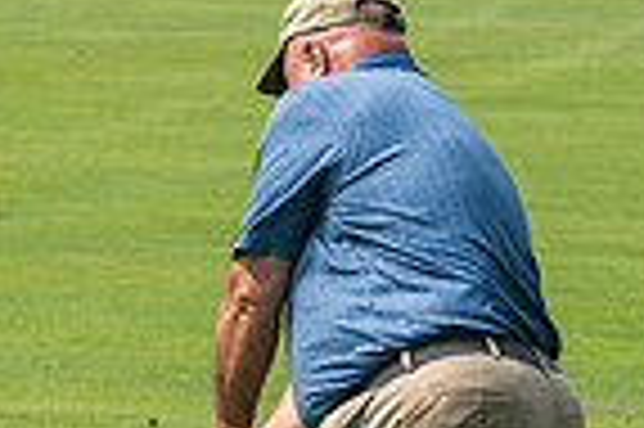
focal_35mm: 548
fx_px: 9792
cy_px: 374
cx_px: 0
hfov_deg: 3.8
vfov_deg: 2.5
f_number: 5
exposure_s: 1/1600
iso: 250
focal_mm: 135
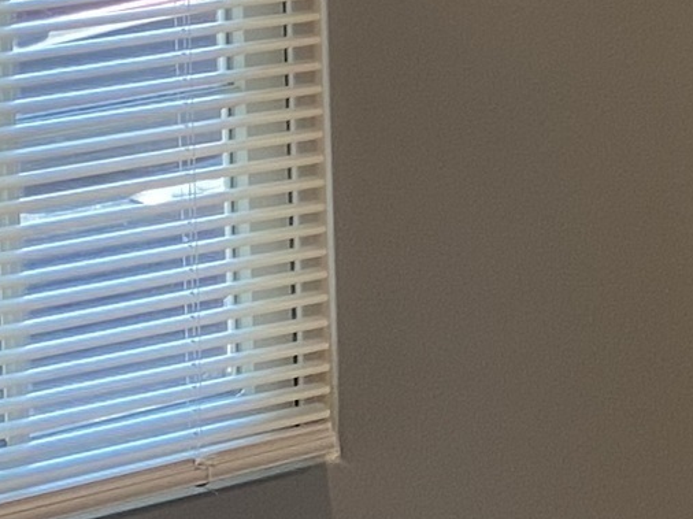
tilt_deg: -6.0
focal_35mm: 158
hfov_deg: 11.7
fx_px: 3162
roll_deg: -0.3
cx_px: 1172
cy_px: -379
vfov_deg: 9.0
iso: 80
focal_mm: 4.25
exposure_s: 1/60
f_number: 1.8
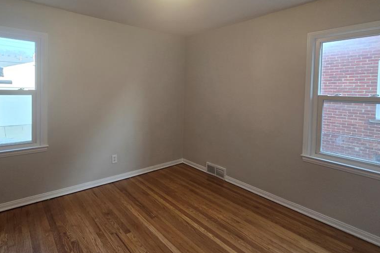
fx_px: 190
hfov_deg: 89.5
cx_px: 164
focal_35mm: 18
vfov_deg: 66.6
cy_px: 98
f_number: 2.2
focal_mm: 2.2
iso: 125
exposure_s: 1/60
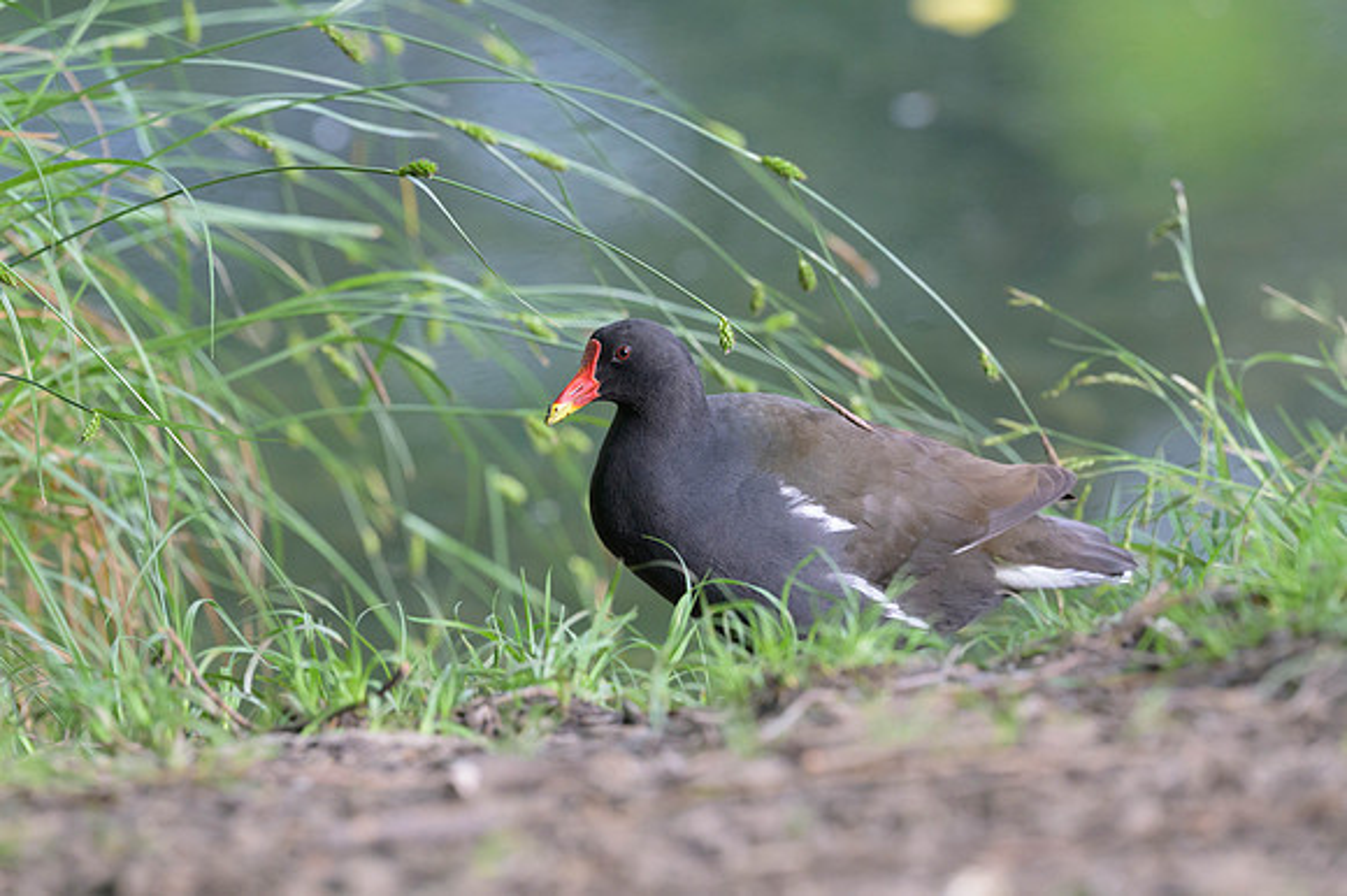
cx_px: 674
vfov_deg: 2.3
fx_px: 22436
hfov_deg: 3.4
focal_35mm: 600
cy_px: 448
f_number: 4
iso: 2000
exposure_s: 1/640
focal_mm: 400
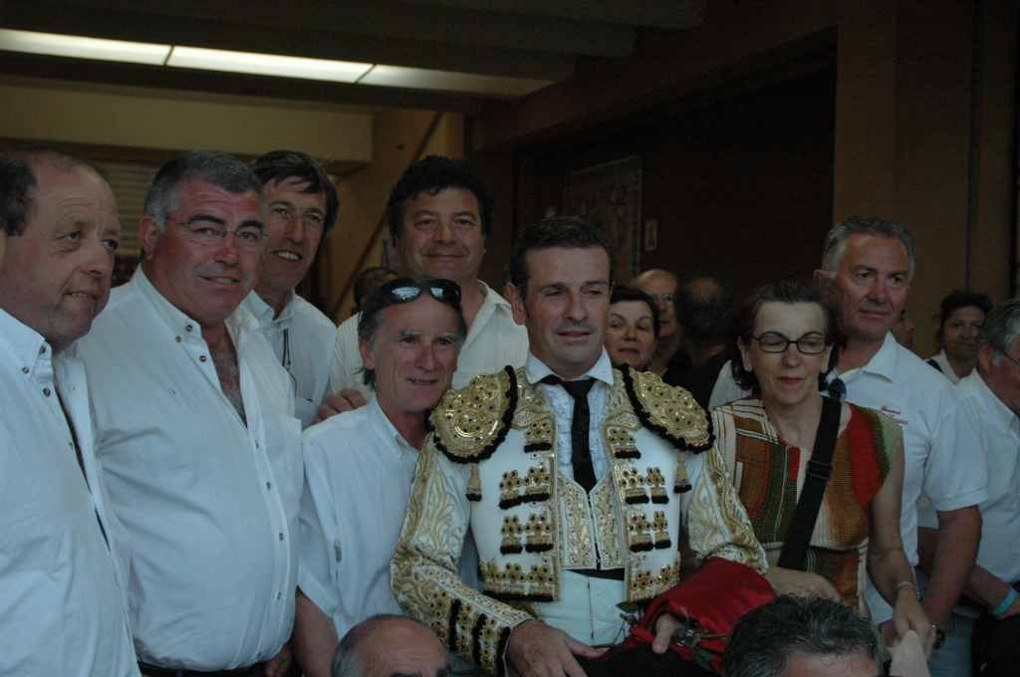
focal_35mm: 52
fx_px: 1486
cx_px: 510
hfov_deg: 37.9
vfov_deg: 25.7
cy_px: 338
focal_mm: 35
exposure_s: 1/60
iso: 800
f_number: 4.5
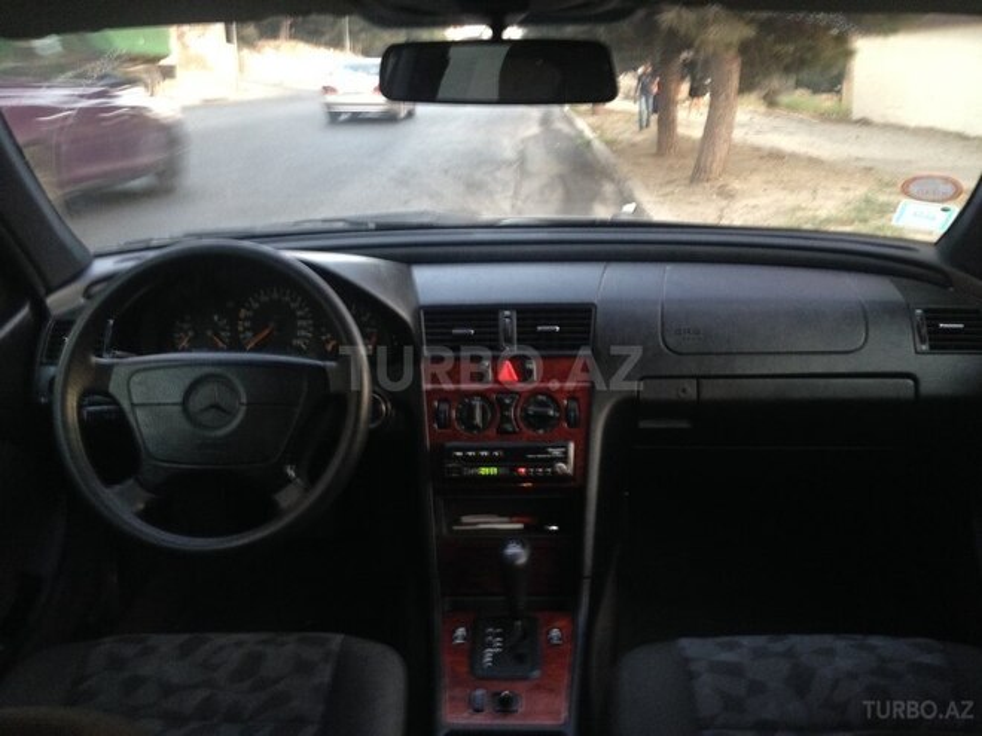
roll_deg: -0.7
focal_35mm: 33
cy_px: 368
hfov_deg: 55.4
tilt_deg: -13.2
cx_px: 491
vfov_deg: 42.9
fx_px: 936
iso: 160
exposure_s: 1/20
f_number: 2.4
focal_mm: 4.12
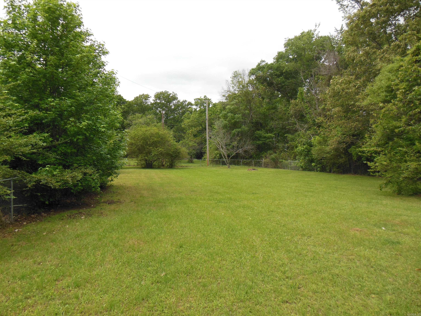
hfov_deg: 69.4
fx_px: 304
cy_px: 158
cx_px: 210
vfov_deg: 54.9
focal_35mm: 25
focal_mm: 4.5
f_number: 3.2
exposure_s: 1/1000
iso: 125
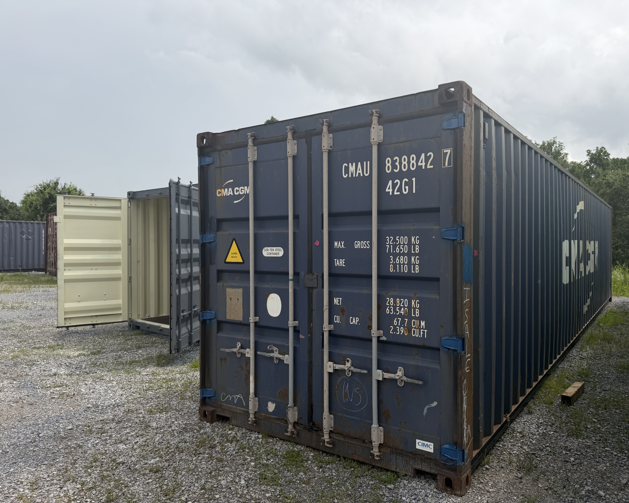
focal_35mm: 25
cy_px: 252
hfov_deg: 68.0
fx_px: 465
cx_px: 332
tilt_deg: +1.3
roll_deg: -0.4
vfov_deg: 56.8
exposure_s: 1/4975
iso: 80
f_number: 1.78
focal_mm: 6.76
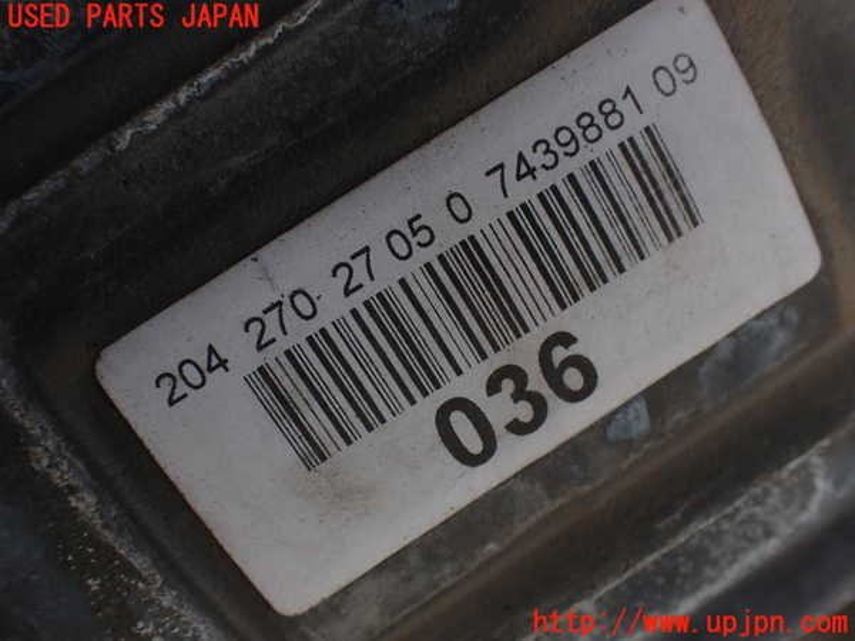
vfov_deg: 46.8
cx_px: 428
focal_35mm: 30
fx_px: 741
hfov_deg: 60.0
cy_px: 320
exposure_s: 1/200
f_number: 3.2
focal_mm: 5.4
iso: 100
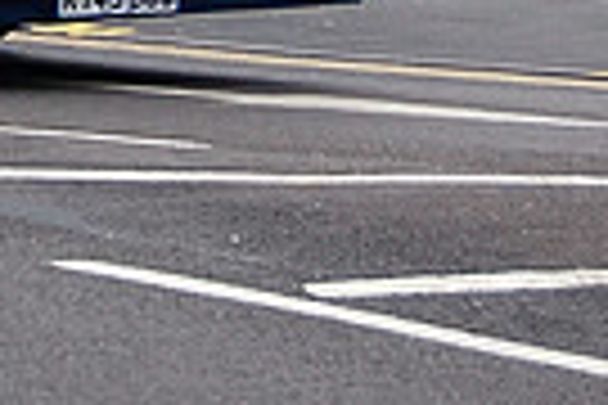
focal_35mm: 289
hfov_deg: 7.0
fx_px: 4883
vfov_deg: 4.7
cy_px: -376
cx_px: -320
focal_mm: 45
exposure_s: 1/500
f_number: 5.3
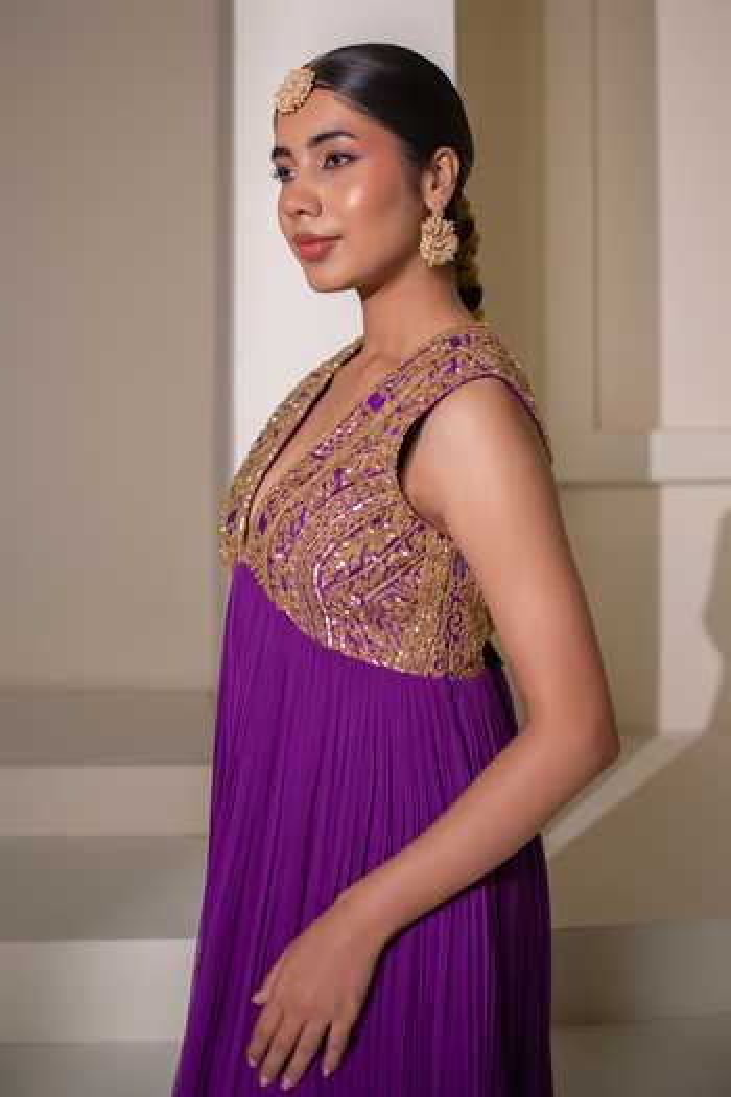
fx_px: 1066
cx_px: 366
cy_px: 548
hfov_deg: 37.9
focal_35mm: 35
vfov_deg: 54.4
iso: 400
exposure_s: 1/320
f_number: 2.8
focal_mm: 35
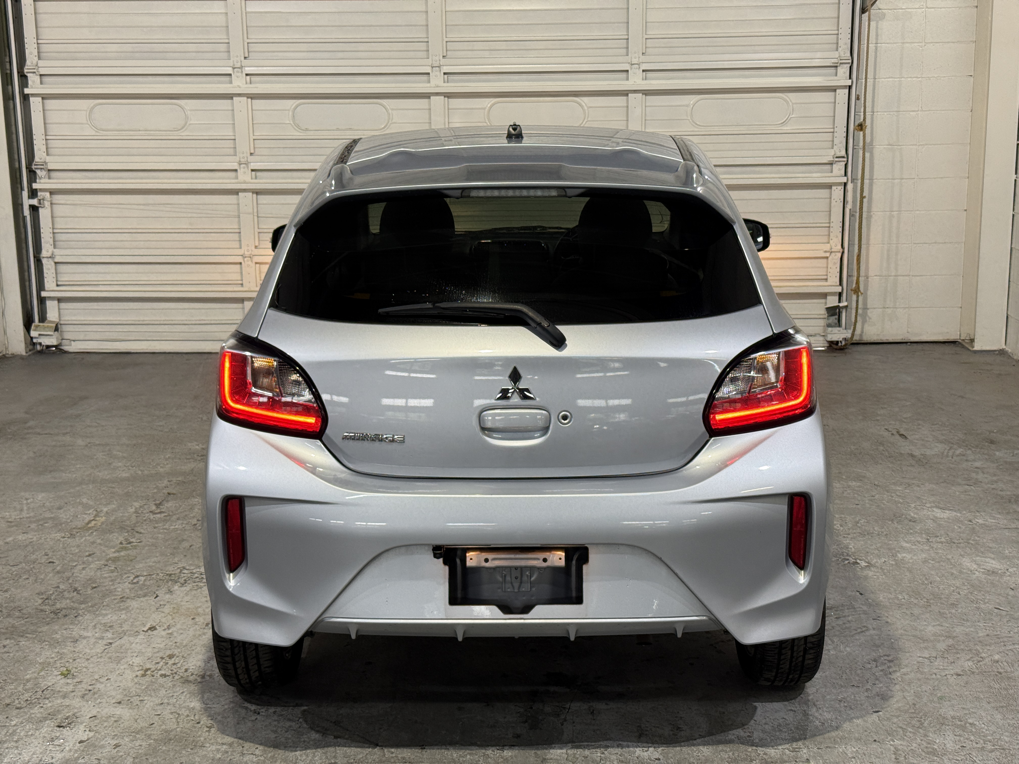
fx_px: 1413
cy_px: 382
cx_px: 510
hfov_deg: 39.7
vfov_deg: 30.3
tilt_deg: -11.2
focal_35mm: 48
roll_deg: +0.1
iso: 64
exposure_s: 1/60
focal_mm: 6.76
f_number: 1.78
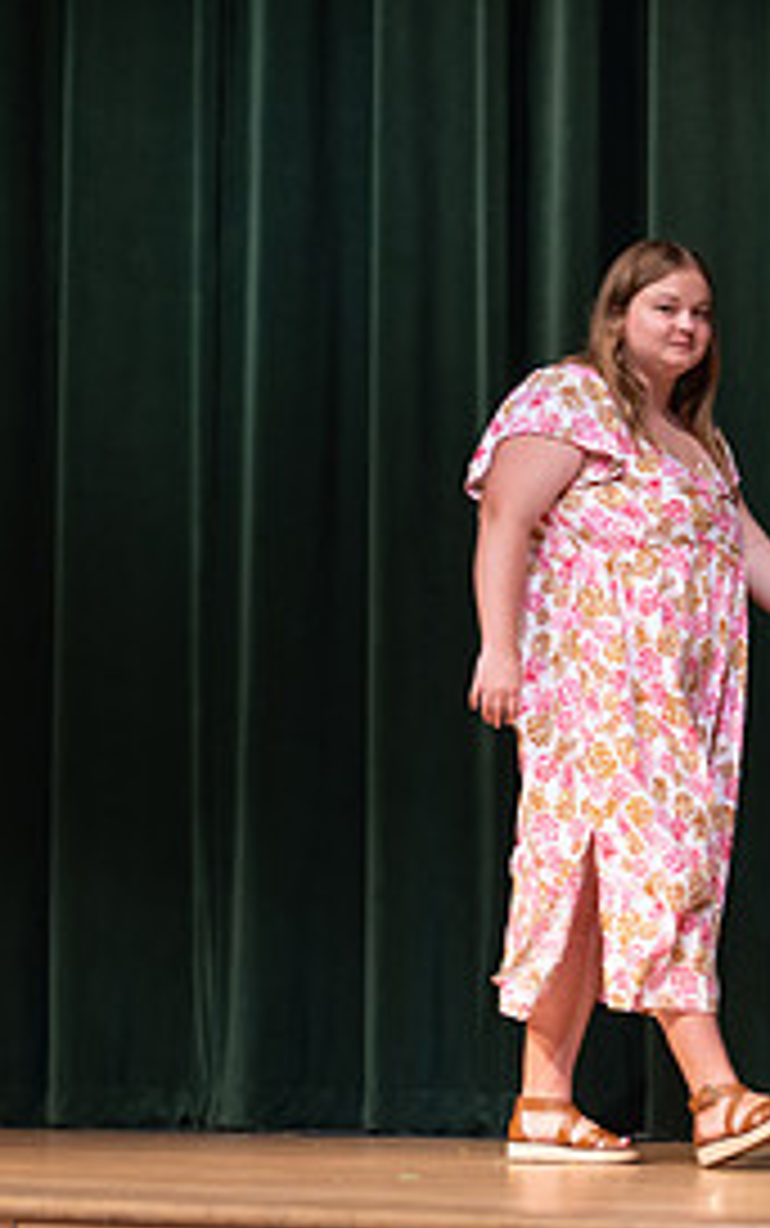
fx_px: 4056
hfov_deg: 10.8
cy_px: 747
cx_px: 617
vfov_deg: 17.2
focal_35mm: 121
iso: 640
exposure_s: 1/320
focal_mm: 50
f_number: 1.2
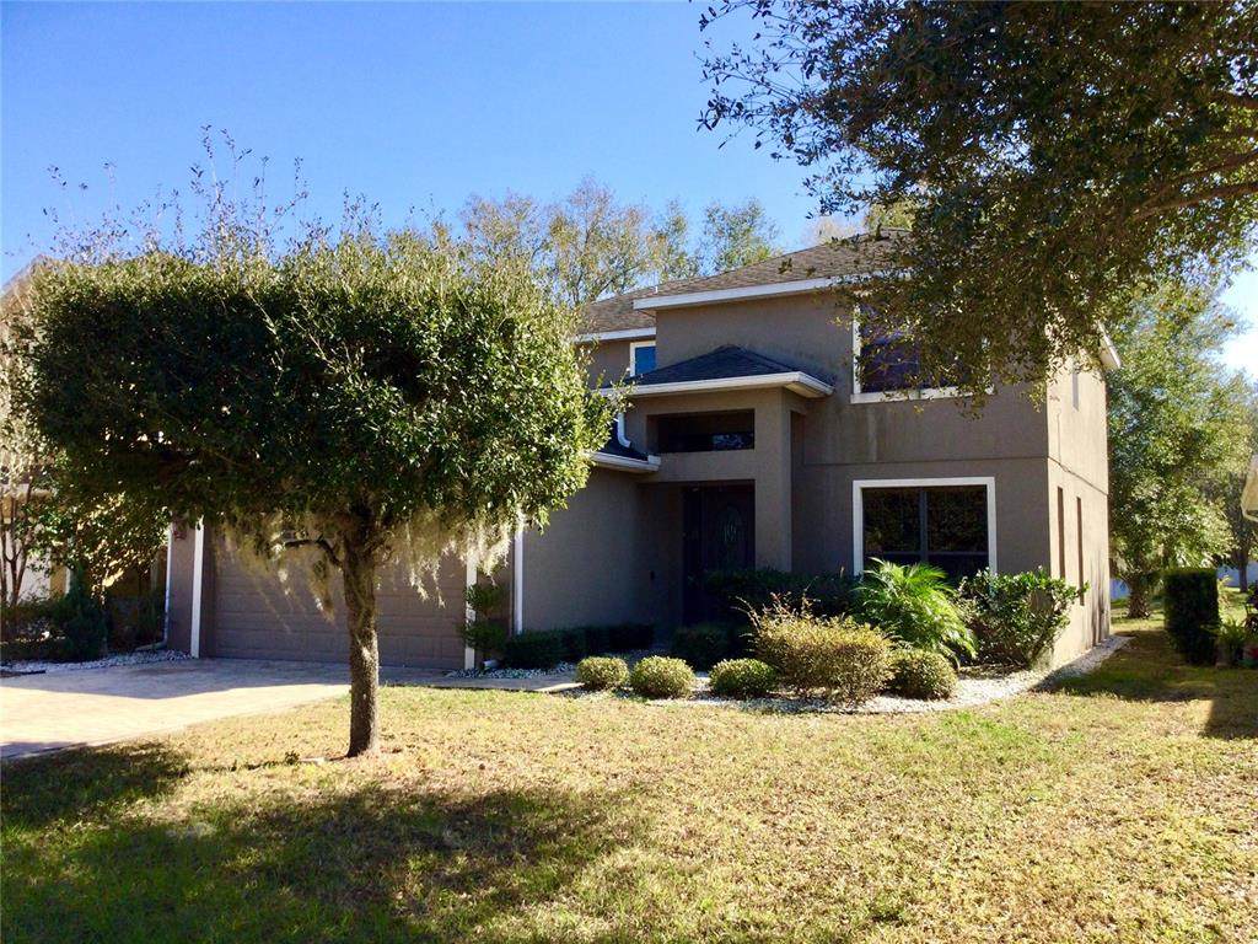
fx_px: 1127
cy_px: 472
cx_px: 629
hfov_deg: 58.4
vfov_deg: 45.4
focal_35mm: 31
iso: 25
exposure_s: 1/582
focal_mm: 3.3
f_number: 2.4
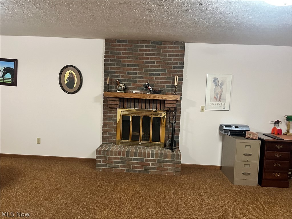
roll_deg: -2.5
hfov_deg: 67.3
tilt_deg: -5.4
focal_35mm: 26
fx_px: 219
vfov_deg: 53.1
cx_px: 146
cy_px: 110
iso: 500
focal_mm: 5.1
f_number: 1.6
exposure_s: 1/40
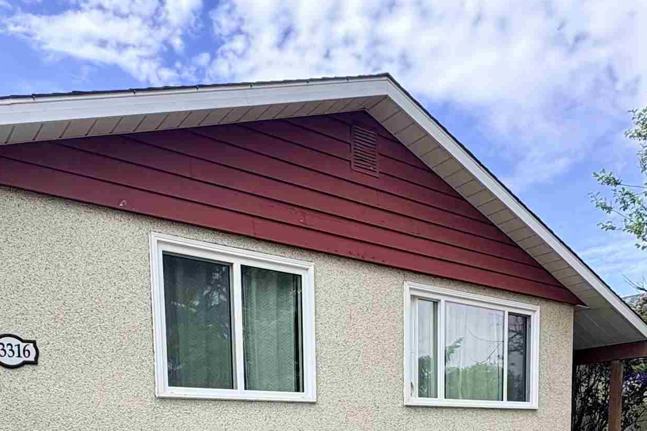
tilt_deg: -6.0
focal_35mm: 36
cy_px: 523
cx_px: 297
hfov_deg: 53.1
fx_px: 647
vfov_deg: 30.9
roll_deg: +1.8
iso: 50
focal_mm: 2.22
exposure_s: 1/899
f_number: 2.2
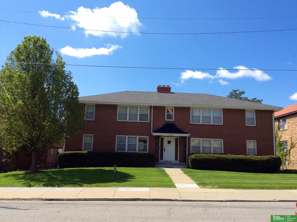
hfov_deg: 55.4
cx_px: 148
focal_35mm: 33
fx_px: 283
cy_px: 111
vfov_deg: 42.8
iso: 32
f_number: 2.4
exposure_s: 1/1192
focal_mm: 3.3
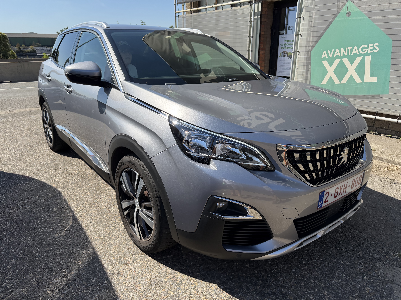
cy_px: 150
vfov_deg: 56.8
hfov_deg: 71.6
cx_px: 200
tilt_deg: -19.7
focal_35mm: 24
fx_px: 278
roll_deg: +1.2
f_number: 1.78
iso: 125
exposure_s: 1/4167
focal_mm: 6.76
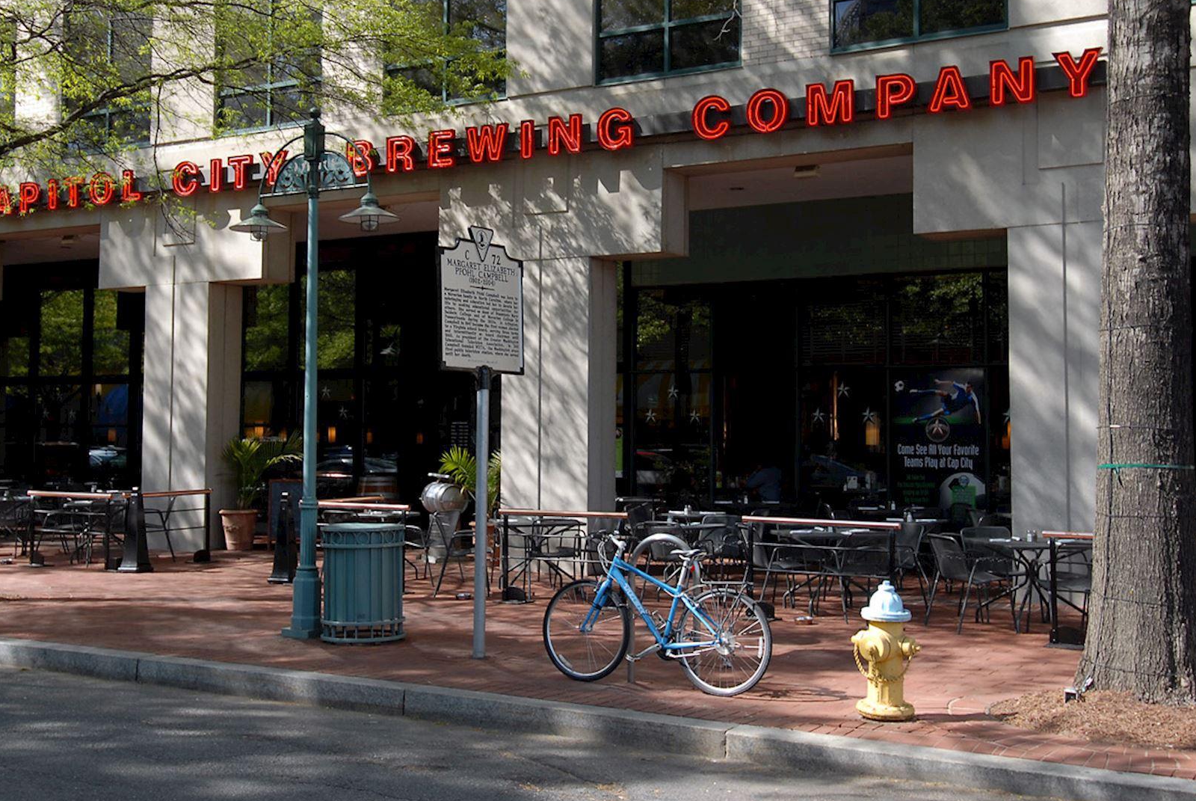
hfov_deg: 43.5
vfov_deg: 29.8
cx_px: 541
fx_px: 1497
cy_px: 311
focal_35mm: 45
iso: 100
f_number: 6.3
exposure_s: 1/160
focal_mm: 24
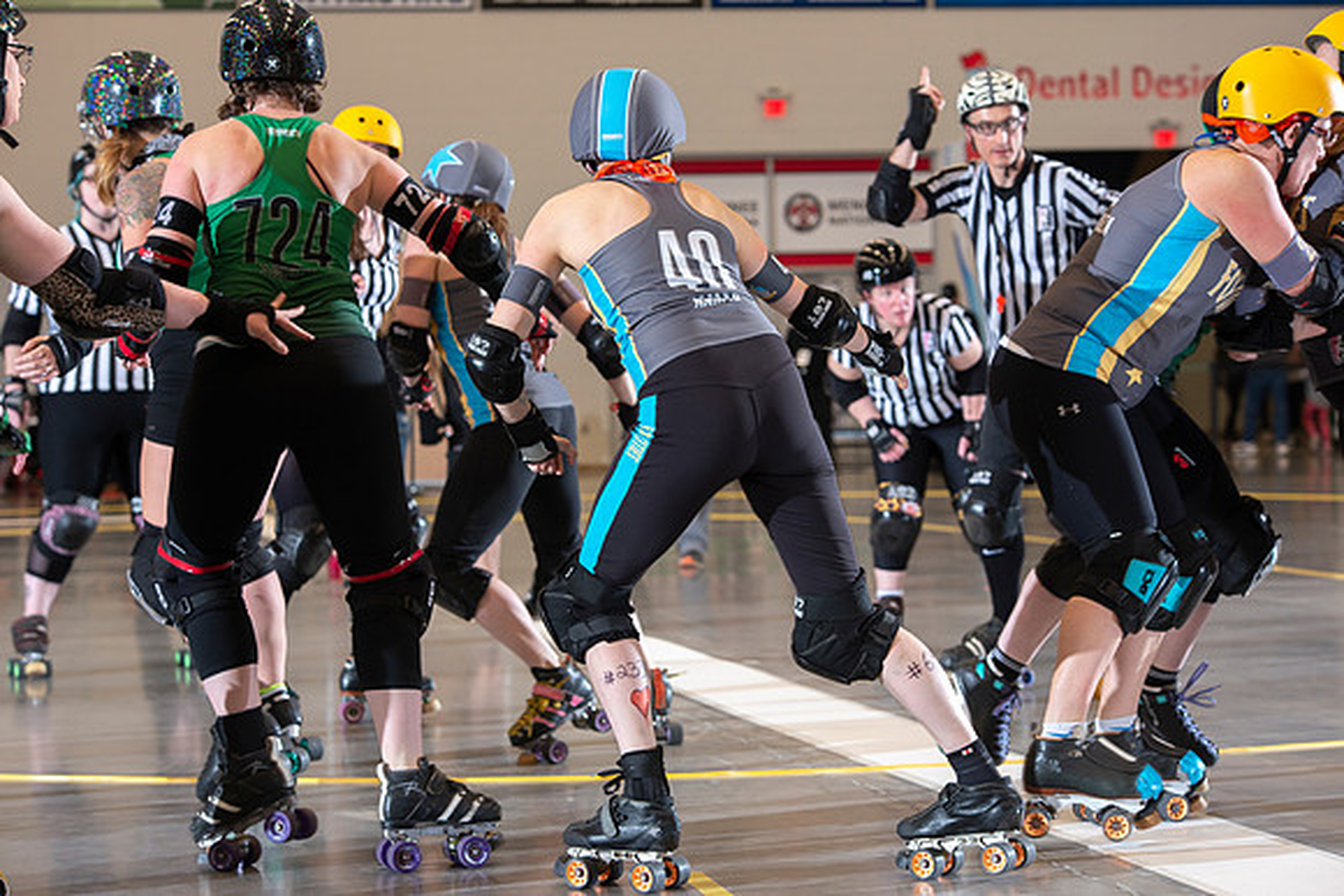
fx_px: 3734
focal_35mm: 100
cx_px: 672
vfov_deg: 13.7
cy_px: 448
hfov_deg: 20.4
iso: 640
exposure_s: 1/160
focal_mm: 100
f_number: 5.6
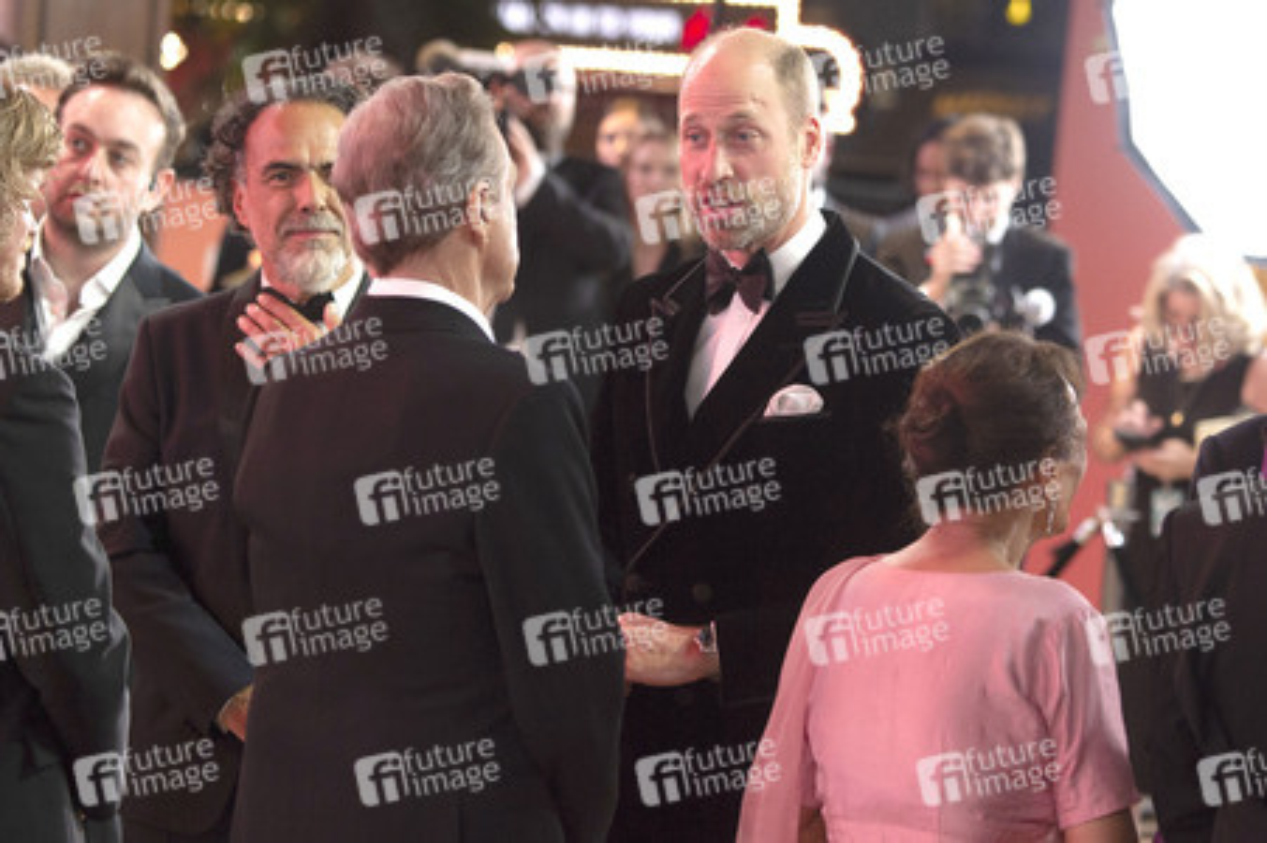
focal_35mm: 198
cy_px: 481
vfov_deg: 6.9
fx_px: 6966
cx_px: 739
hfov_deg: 10.4
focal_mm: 140
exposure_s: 1/250
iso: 1600
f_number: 5
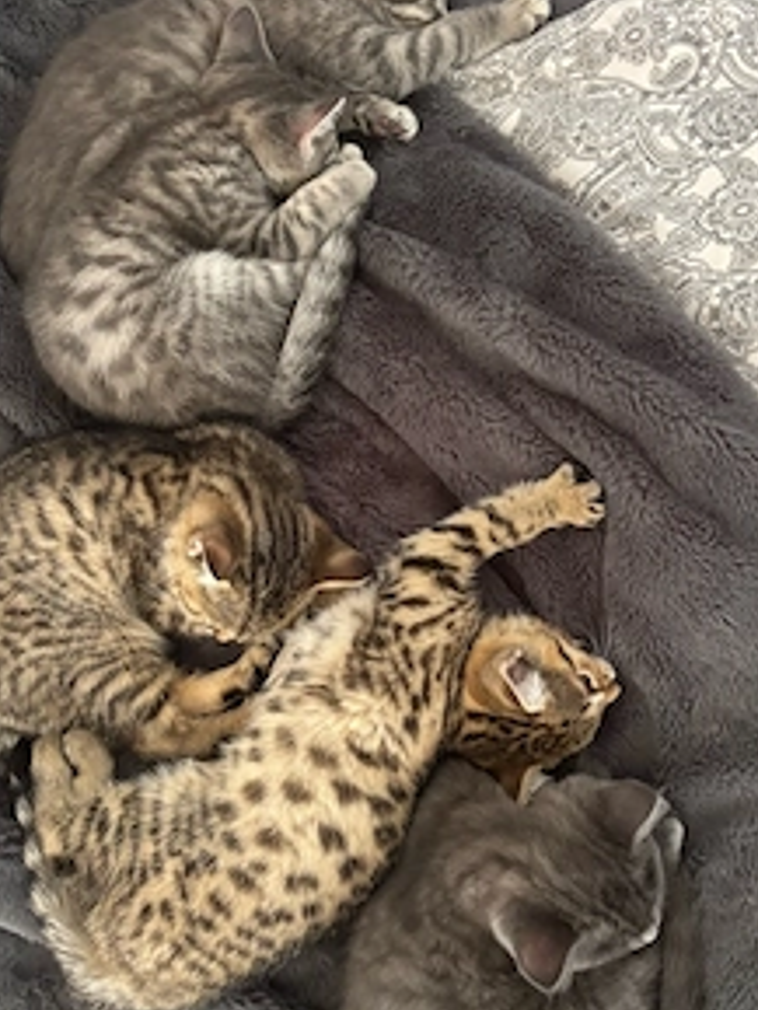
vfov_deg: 51.3
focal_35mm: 36
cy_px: 538
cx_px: 388
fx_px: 1050
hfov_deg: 39.7
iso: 640
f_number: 1.6
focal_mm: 5.96
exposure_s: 1/36
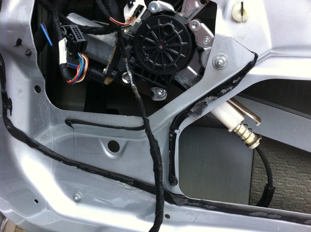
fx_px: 314
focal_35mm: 35
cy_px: 116
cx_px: 156
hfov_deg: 52.7
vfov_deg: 40.6
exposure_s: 1/15
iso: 200
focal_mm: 3.85
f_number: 2.8
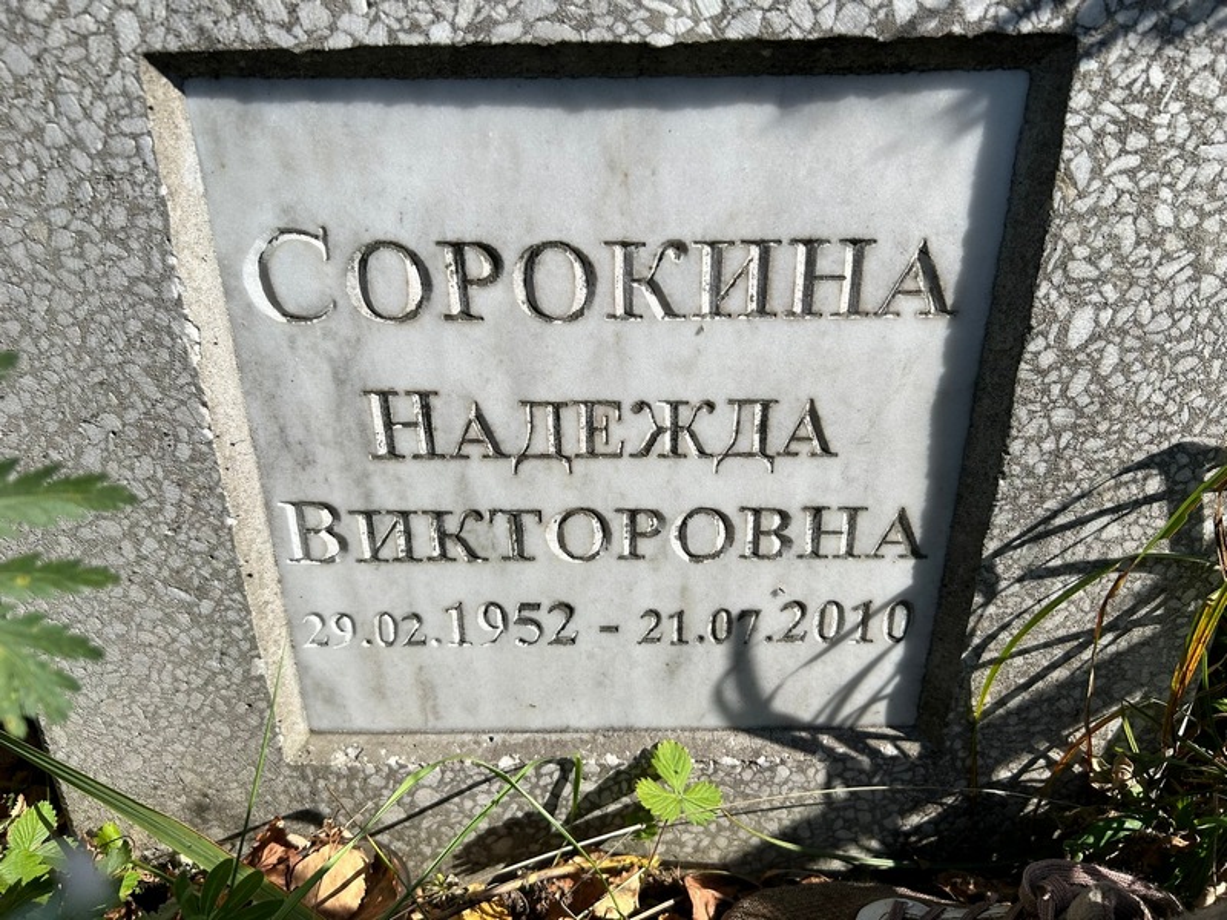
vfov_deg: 53.1
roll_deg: +3.3
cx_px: 614
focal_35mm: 26
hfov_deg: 67.3
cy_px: 460
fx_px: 922
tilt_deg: -31.6
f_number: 1.5
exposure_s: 1/4115
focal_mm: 5.7
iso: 50
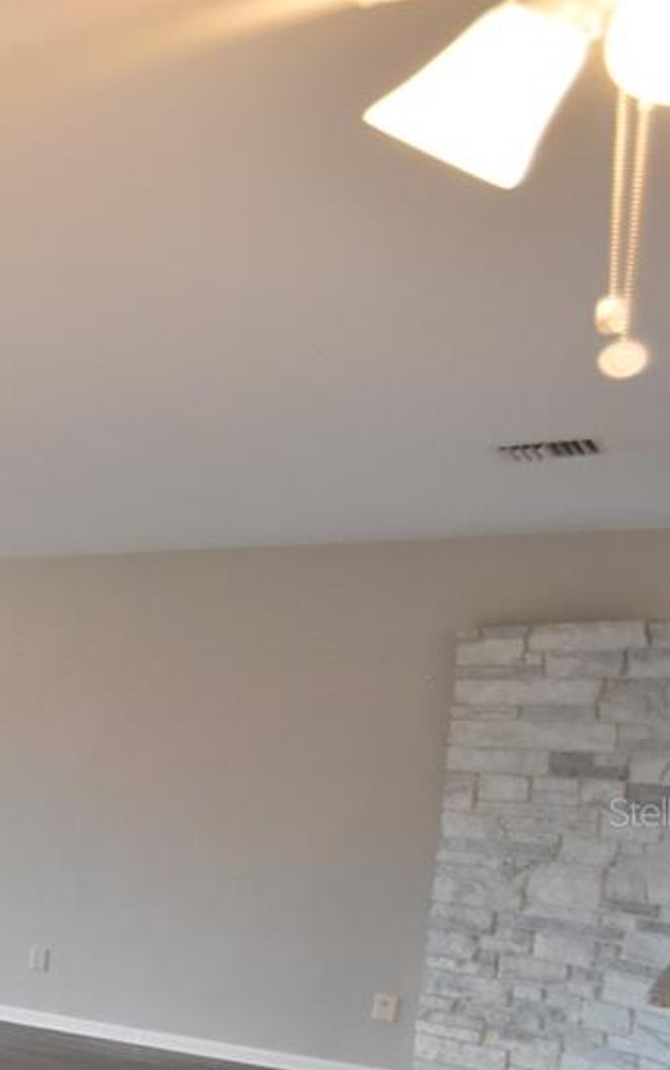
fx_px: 1313
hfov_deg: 17.0
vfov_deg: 42.9
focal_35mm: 45
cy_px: 812
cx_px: -792
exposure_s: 1/90
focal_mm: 10
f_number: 3.5
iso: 800
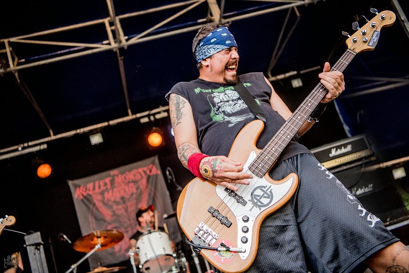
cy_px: 136
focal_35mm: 38
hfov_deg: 50.7
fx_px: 432
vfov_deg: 35.1
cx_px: 204
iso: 500
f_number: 2.8
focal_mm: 38
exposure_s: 1/250
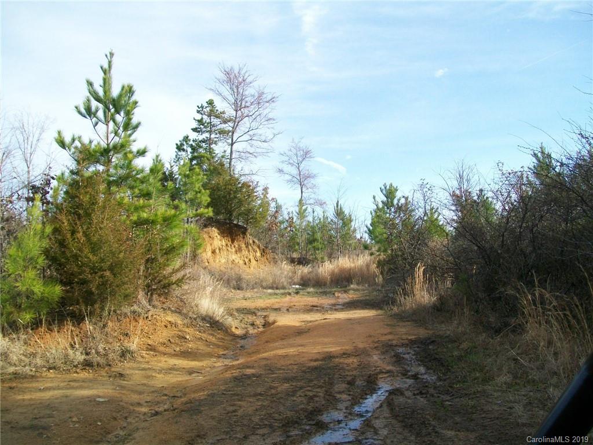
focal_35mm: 36
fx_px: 617
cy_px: 222
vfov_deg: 39.7
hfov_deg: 51.4
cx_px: 296
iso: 64
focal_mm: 6
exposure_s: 1/640
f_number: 2.7
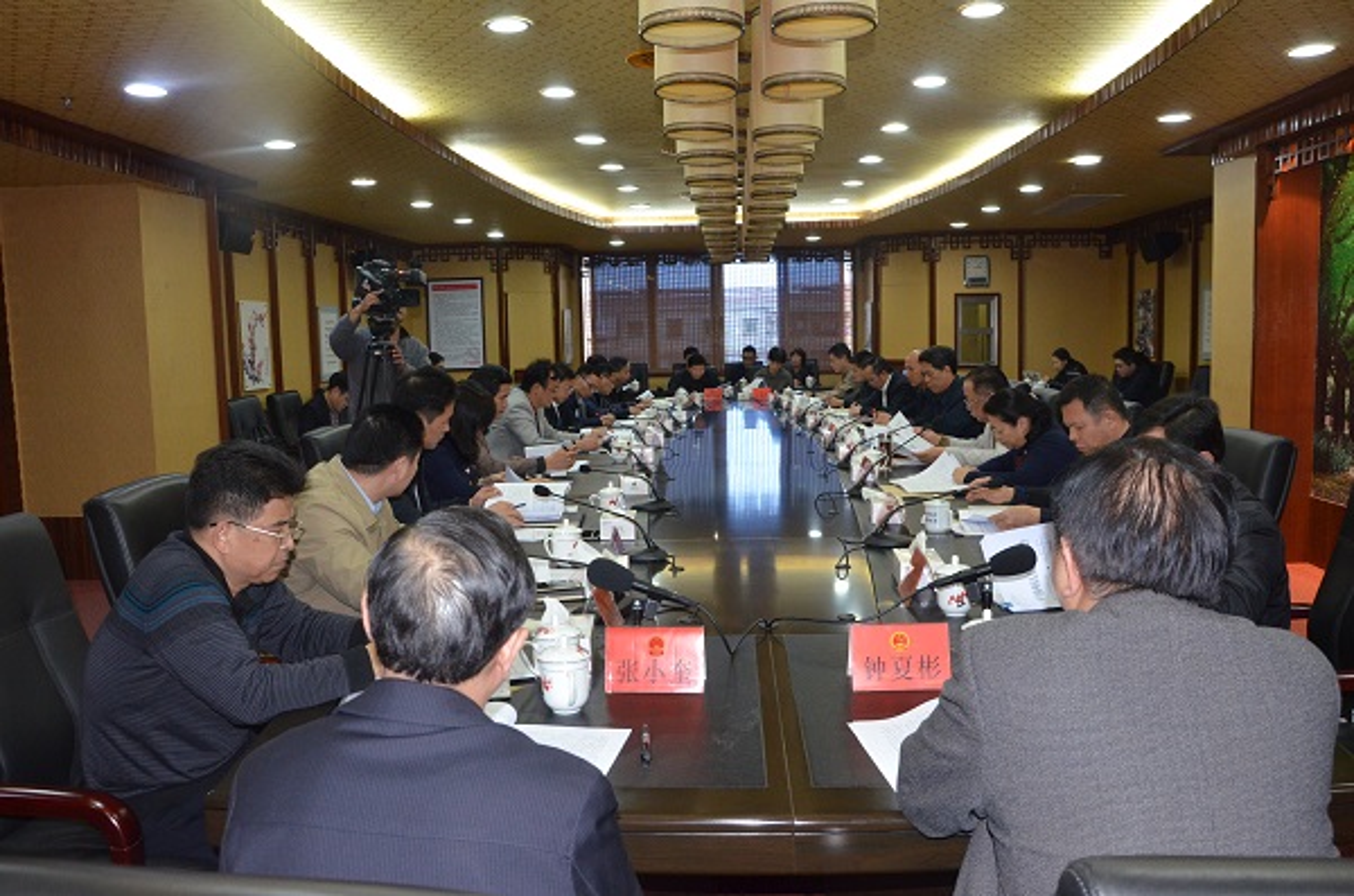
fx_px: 1013
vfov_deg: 47.7
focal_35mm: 27
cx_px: 677
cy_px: 448
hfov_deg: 67.5
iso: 1600
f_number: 5.6
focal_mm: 18
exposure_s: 1/60
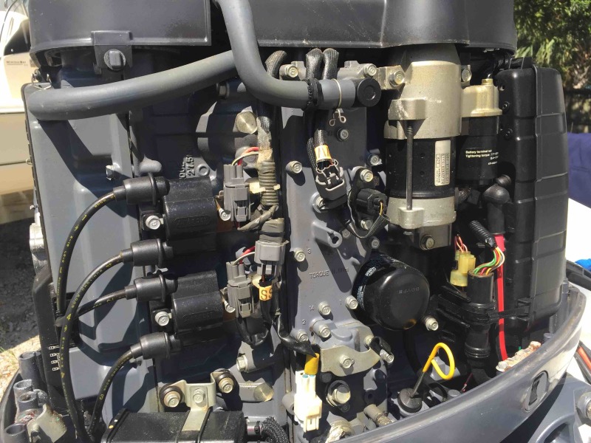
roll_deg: -3.1
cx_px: 296
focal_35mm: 29
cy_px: 222
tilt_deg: -10.2
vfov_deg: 48.2
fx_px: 495
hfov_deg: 61.7
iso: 32
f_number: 2.2
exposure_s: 1/732
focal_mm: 4.15
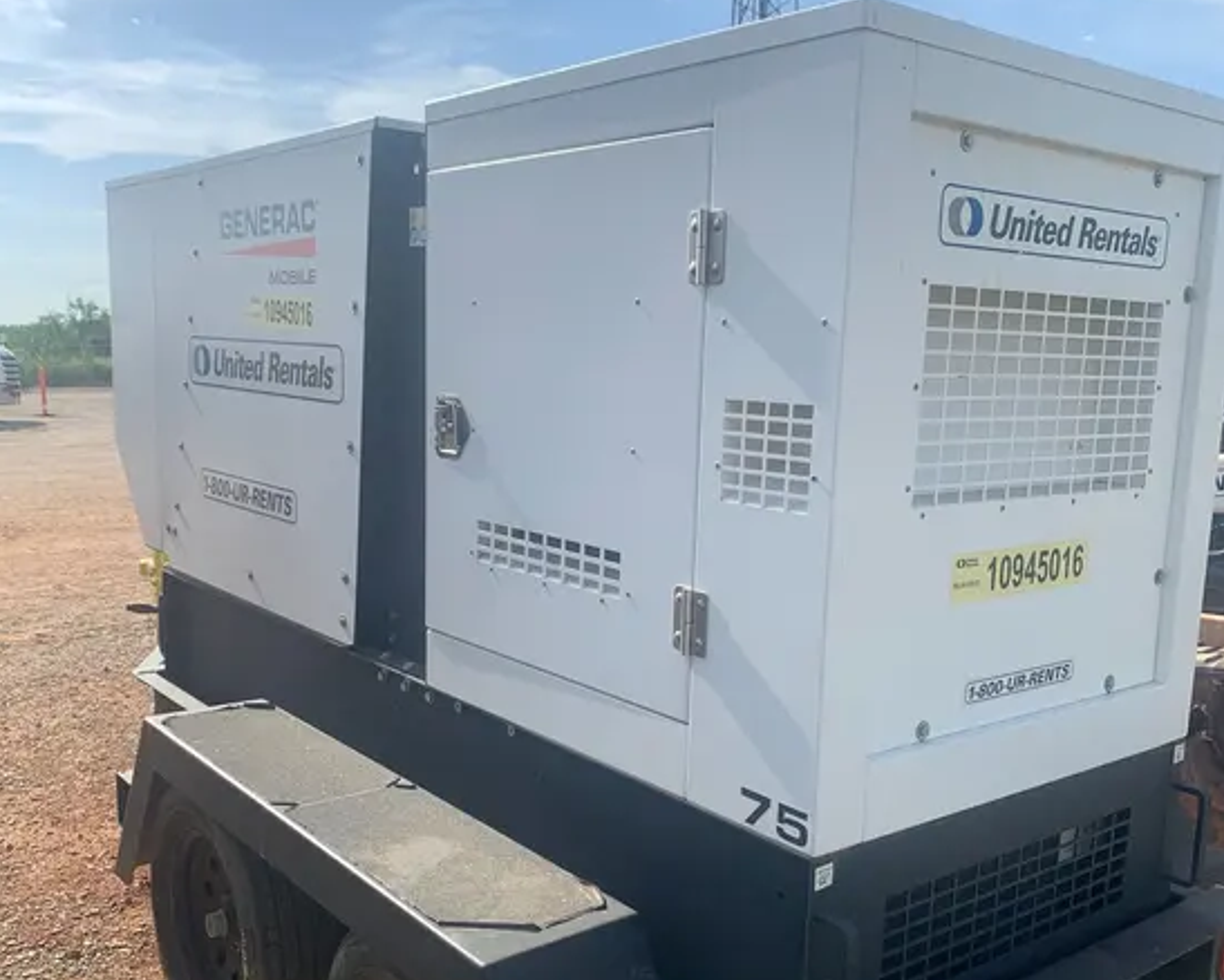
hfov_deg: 52.8
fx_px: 1232
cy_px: 590
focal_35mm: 34
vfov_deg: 43.2
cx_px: 613
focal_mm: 4.25
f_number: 1.8
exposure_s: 1/2114
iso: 25
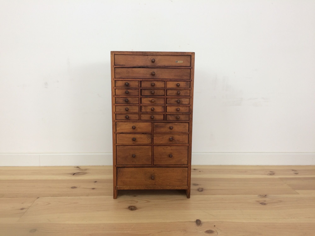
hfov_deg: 61.7
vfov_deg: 48.2
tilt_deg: -10.9
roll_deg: -1.0
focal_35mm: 29
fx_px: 264
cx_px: 158
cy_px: 118
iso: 32
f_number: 2.2
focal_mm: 4.15
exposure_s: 1/50
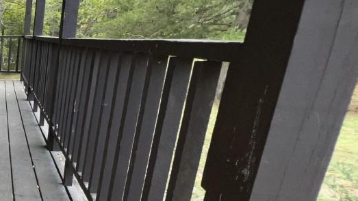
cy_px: 158
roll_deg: +1.1
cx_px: -130
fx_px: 370
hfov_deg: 33.5
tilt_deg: -17.6
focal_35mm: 39
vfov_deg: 29.8
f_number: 1.8
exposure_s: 1/122
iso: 32
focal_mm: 1.57
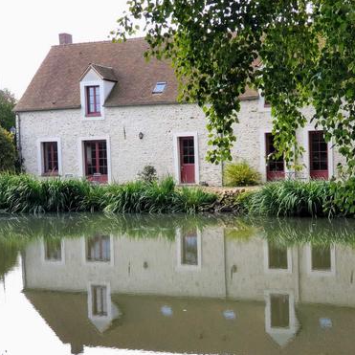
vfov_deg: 27.7
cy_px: 177
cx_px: 182
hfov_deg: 27.7
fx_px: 719
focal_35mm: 62
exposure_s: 1/215
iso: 25
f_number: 2.4
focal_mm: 6
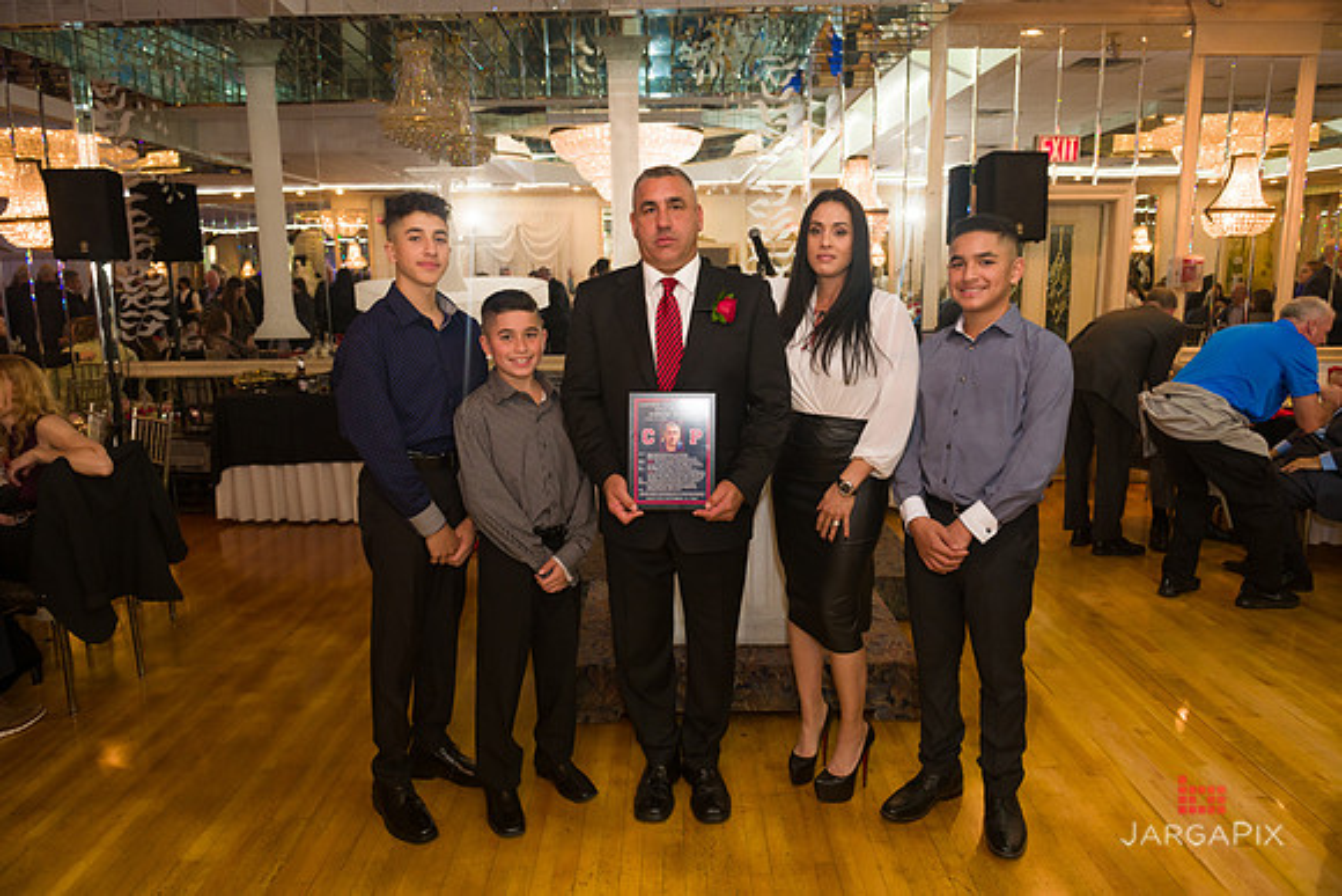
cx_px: 671
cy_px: 448
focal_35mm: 24
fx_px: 895
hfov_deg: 73.7
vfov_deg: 53.2
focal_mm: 24
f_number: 4
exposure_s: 1/125
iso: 1000
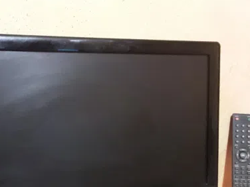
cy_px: 134
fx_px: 368
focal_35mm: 51
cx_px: 108
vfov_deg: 28.3
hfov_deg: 37.4
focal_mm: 2.2
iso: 640
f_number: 1.9
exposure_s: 1/20
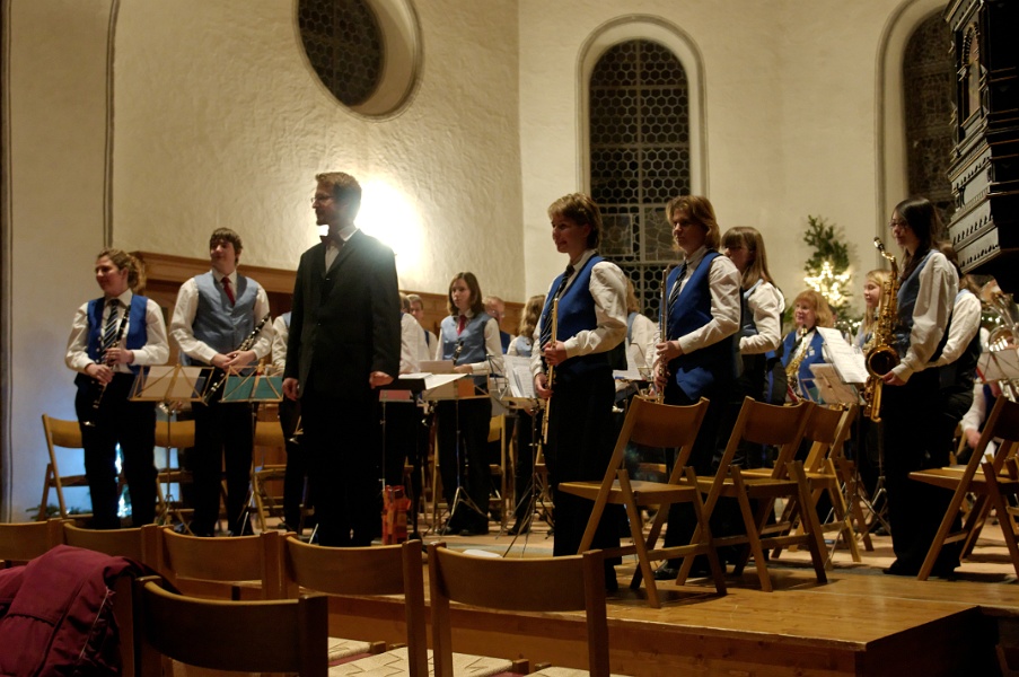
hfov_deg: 45.0
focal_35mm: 44
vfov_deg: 30.8
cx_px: 510
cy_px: 338
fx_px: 1230
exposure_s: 1/40
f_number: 2.8
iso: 1600
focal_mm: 29
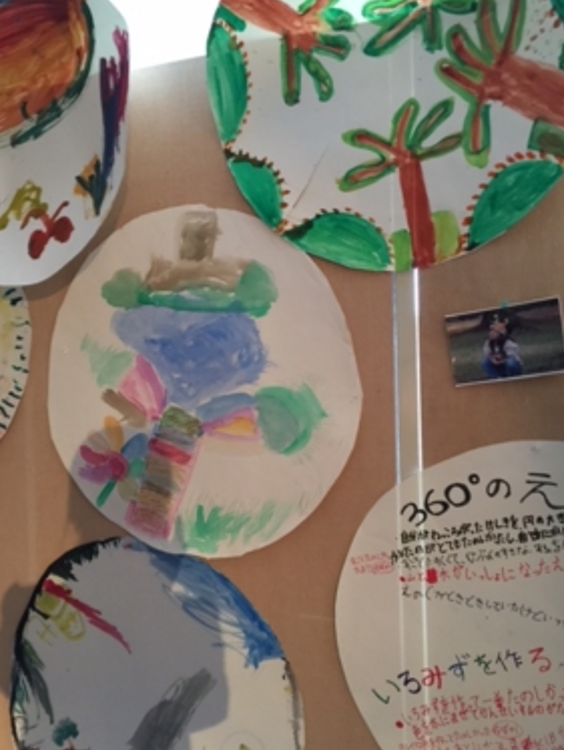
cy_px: 377
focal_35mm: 31
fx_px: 673
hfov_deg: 45.5
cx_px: 283
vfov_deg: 58.3
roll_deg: +1.6
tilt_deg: -0.6
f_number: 2.2
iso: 100
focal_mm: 4.15
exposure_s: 1/10
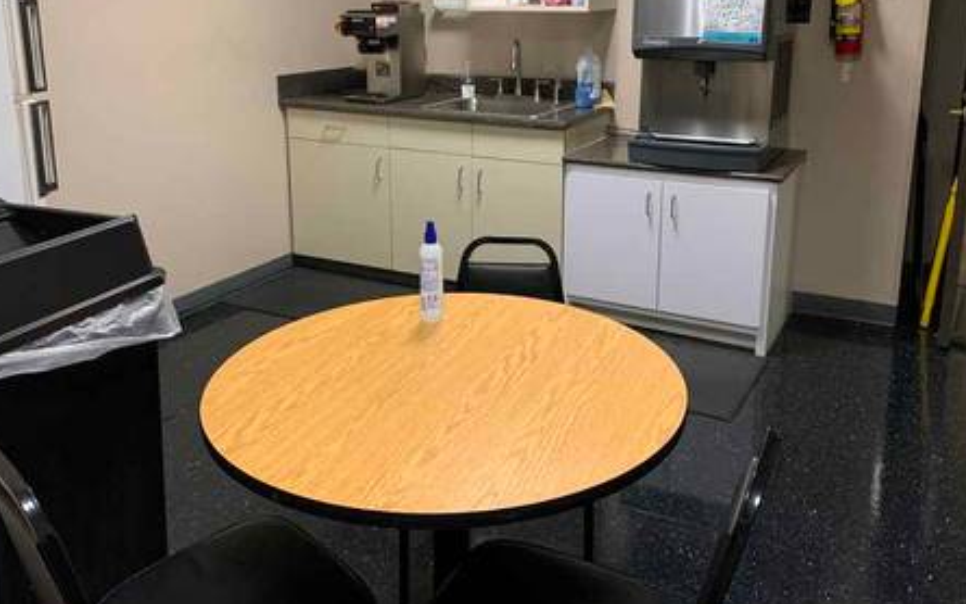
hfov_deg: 58.1
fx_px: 869
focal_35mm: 33
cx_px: 476
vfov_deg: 37.9
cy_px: 200
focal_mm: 4.25
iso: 320
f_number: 1.8
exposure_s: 1/60
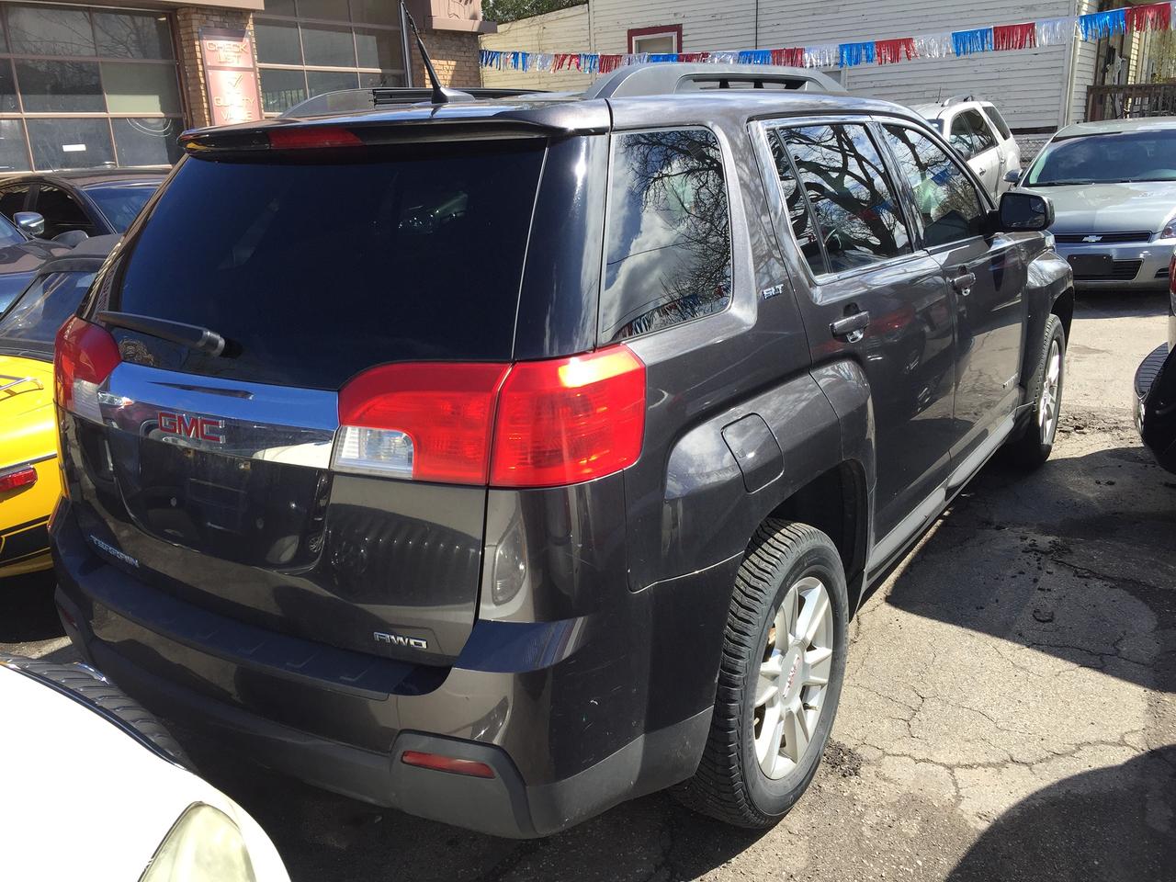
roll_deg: +1.7
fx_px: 985
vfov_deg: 48.2
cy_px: 441
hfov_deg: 61.7
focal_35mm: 29
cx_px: 588
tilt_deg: -16.6
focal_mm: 4.15
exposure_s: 1/775
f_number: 2.2
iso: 32
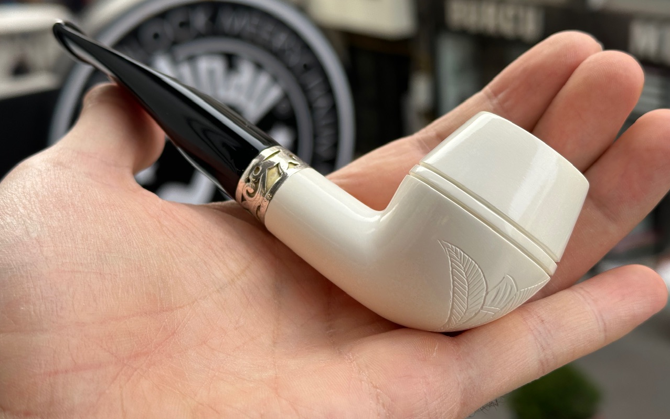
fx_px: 931
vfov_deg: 25.3
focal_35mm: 51
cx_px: 335
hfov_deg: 39.6
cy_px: 184
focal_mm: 6.86
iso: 64
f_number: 1.78
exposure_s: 1/791
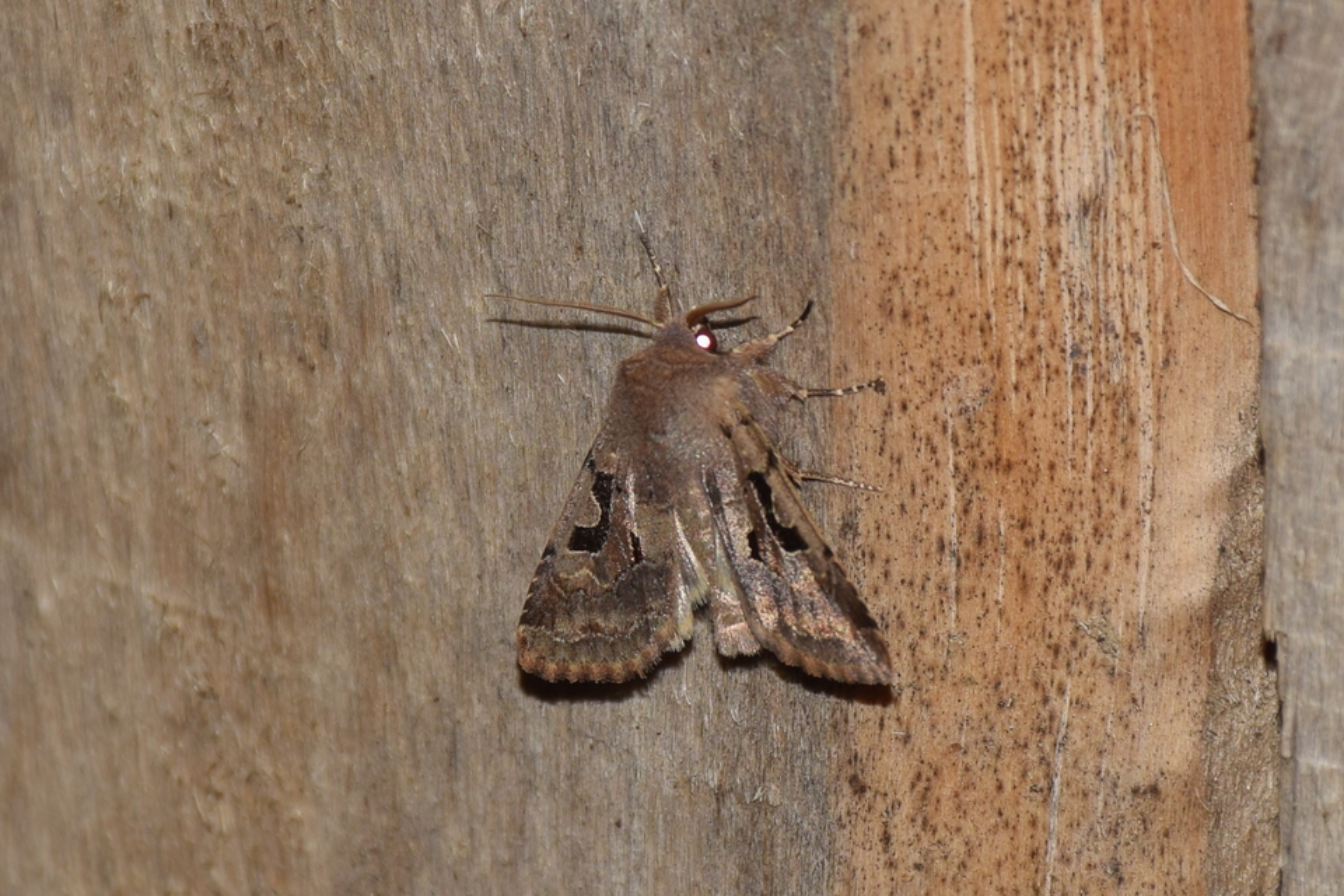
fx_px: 7839
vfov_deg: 6.5
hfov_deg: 9.8
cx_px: 672
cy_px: 448
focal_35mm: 210
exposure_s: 1/60
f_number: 8
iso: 100
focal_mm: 140
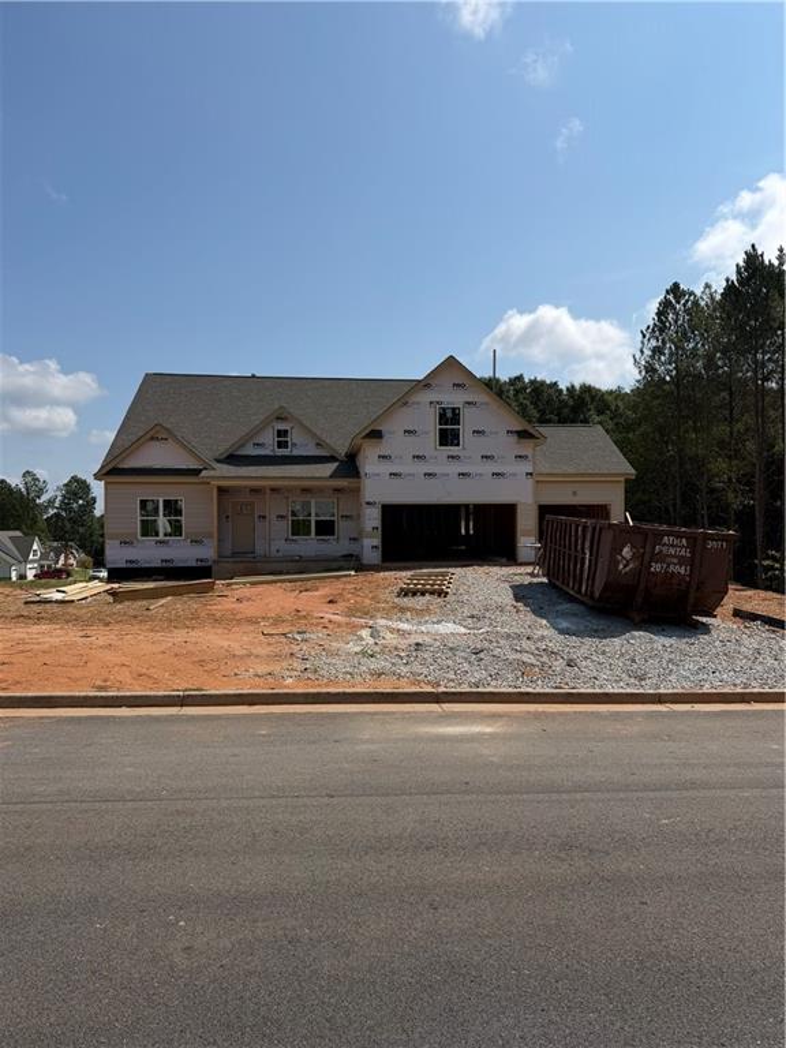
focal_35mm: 24
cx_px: 393
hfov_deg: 56.8
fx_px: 727
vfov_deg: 71.6
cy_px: 524
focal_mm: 6.76
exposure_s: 1/9091
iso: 80
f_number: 1.78
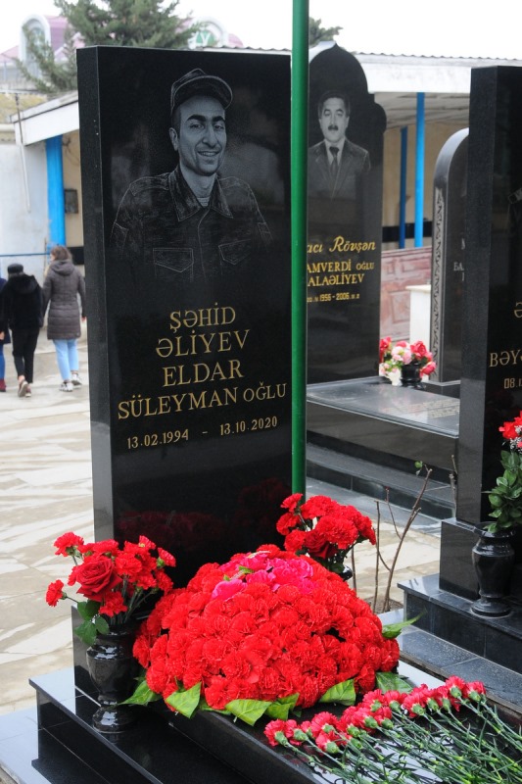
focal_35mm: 39
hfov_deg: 34.2
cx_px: 261
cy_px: 392
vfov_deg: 49.6
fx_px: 849
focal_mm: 26
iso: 400
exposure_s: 1/100
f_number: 4
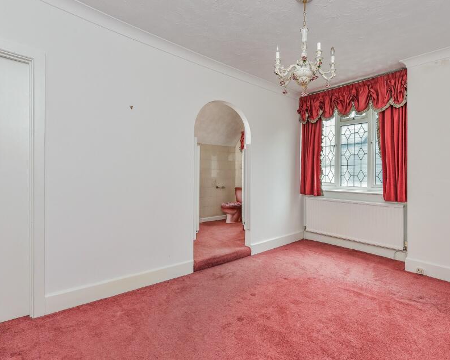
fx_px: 226
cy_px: 182
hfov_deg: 88.2
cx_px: 276
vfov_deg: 77.0
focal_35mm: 17
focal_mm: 14
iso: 640
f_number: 9
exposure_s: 1/3
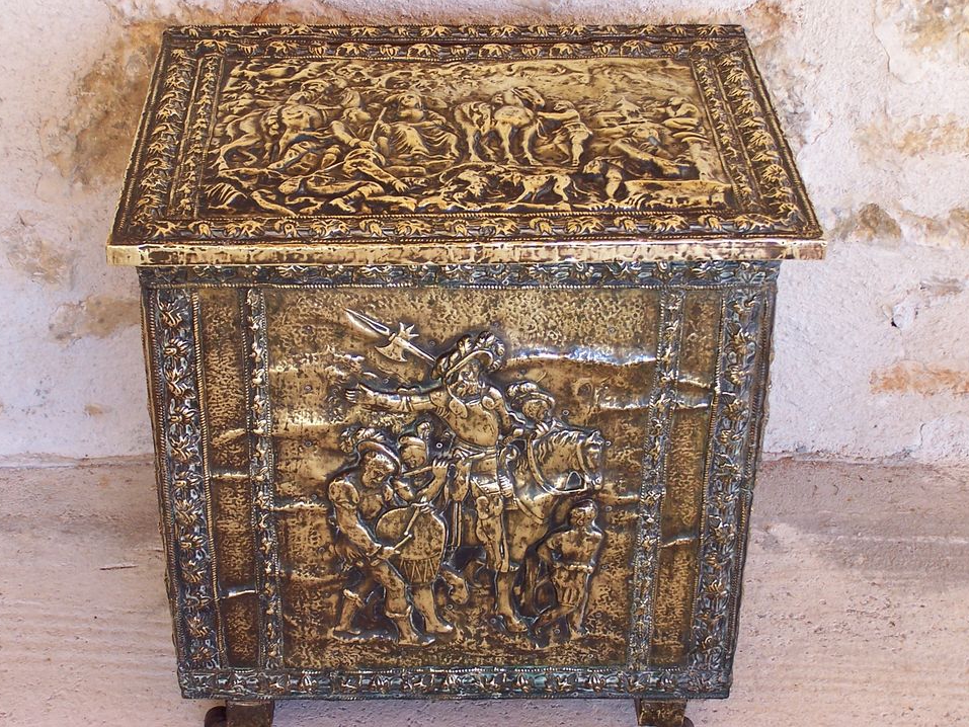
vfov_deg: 21.0
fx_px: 1960
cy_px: 362
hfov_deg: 27.8
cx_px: 483
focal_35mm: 70
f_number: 3.2
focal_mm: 11.1
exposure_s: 1/45
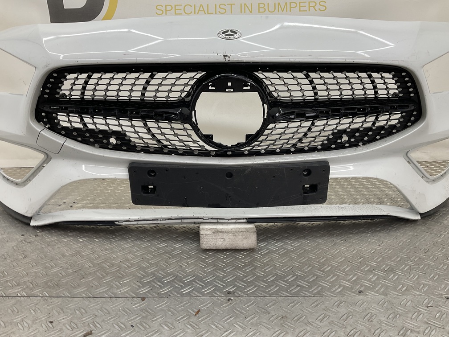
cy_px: 168
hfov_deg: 61.7
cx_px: 224
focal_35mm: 29
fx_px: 376
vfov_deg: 48.2
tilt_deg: -14.3
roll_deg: -0.2
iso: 25
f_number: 1.8
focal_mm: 3
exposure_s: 1/100
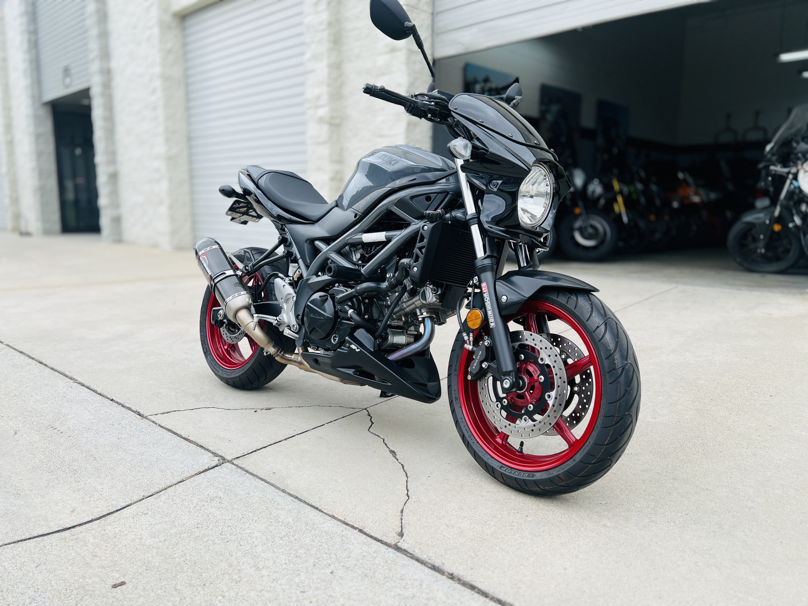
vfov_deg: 53.1
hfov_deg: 67.3
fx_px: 607
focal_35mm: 26
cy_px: 303
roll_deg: +0.2
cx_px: 404
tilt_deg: -9.4
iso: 50
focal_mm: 5.7
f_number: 1.5
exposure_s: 1/957
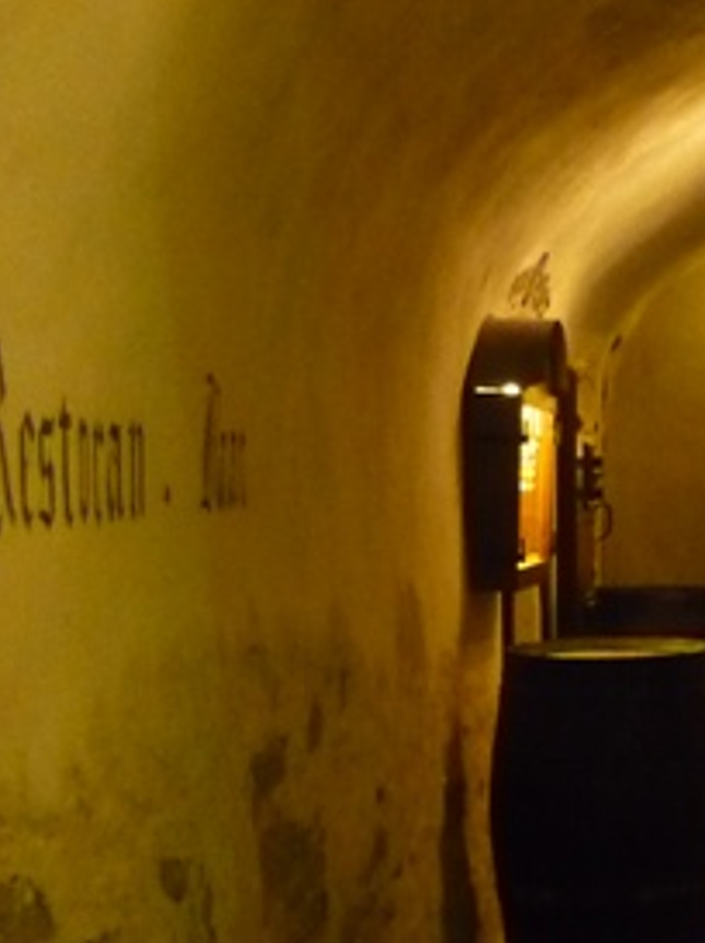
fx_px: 2531
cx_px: 843
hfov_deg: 15.3
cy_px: 584
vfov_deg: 21.1
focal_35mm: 93
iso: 800
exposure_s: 1/8
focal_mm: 5.5
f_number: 2.8
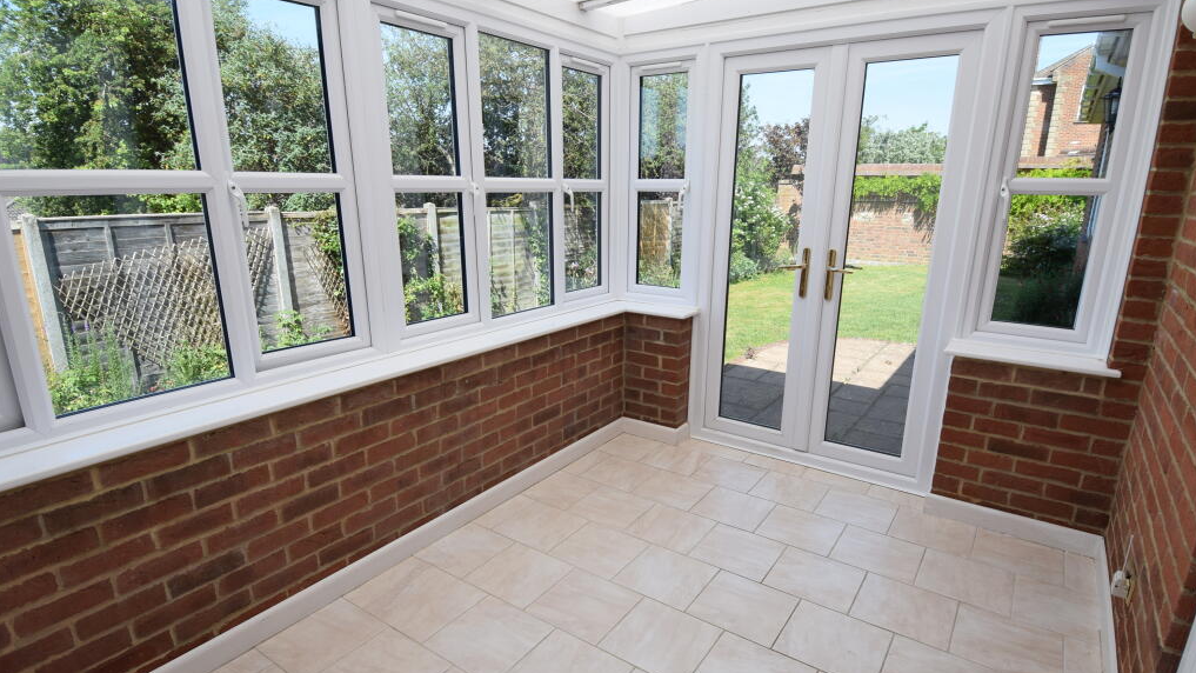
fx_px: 603
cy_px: 366
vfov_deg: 58.3
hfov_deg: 89.6
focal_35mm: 19
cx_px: 597
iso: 200
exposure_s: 1/250
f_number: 8
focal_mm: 12
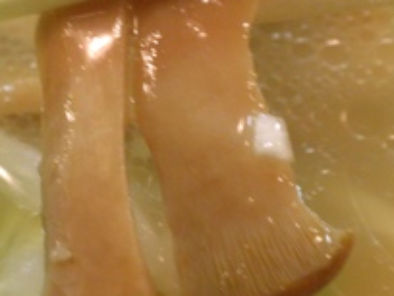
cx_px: 170
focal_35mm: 102
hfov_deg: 19.3
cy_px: 103
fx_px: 1161
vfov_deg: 14.5
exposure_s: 1/13
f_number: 4.3
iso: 100
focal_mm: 9.1
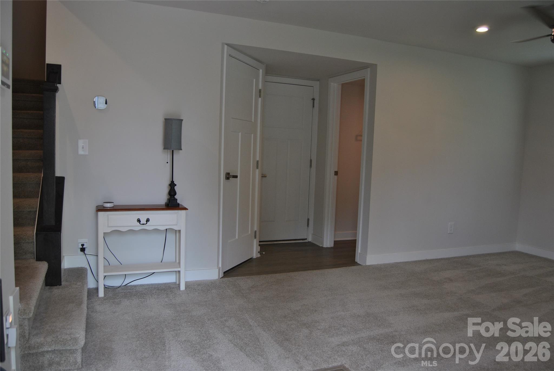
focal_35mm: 27
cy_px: 186
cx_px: 277
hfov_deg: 67.3
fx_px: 416
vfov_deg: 48.0
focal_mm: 18
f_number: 4.5
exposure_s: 1/80
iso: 200
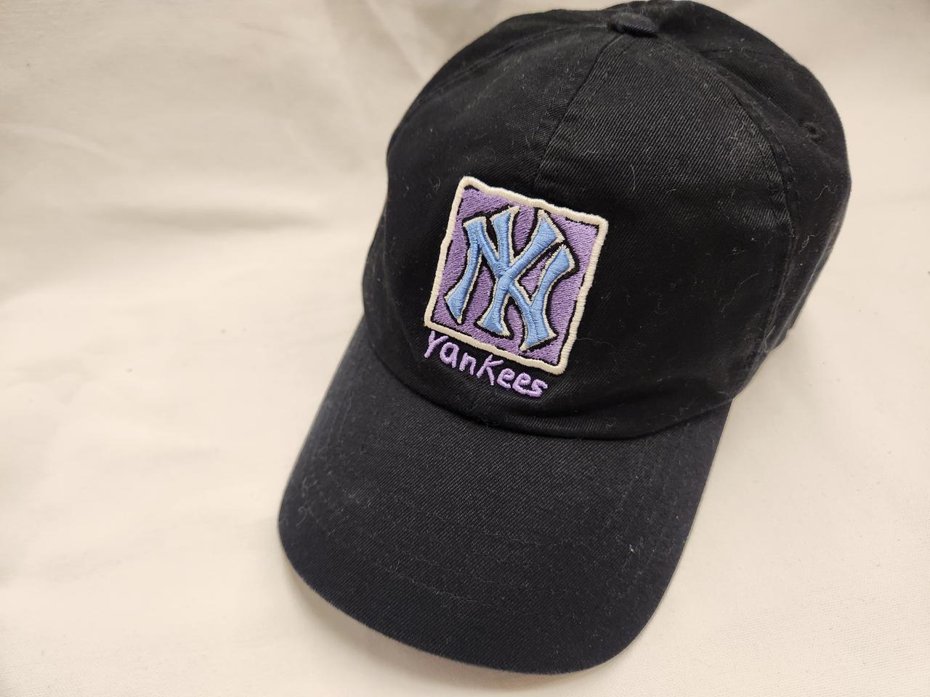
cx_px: 465
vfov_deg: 58.9
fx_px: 618
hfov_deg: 73.9
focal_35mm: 23
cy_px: 348
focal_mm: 5.4
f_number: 1.8
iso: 250
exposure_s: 1/120
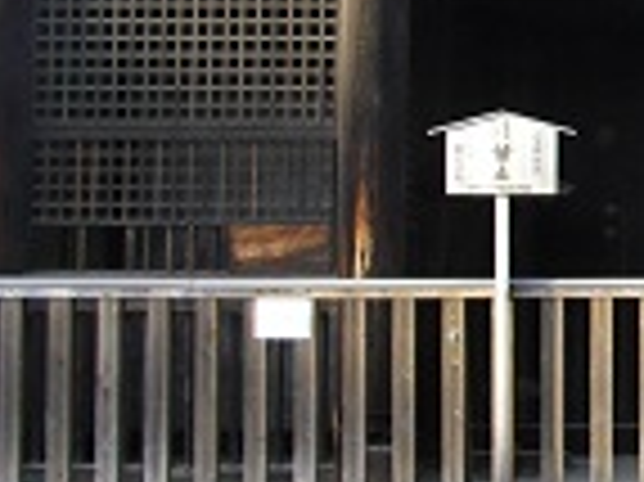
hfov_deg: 20.9
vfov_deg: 16.8
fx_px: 1617
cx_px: 790
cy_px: 81
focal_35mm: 87
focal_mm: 5.7
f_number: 2.9
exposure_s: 1/125
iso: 170
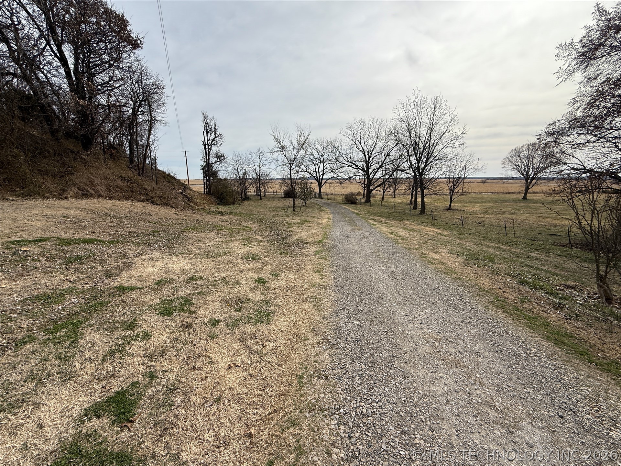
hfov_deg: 102.1
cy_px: 233
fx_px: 251
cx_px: 310
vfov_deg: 85.7
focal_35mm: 14
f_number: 2.2
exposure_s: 1/2237
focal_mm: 2.22
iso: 50
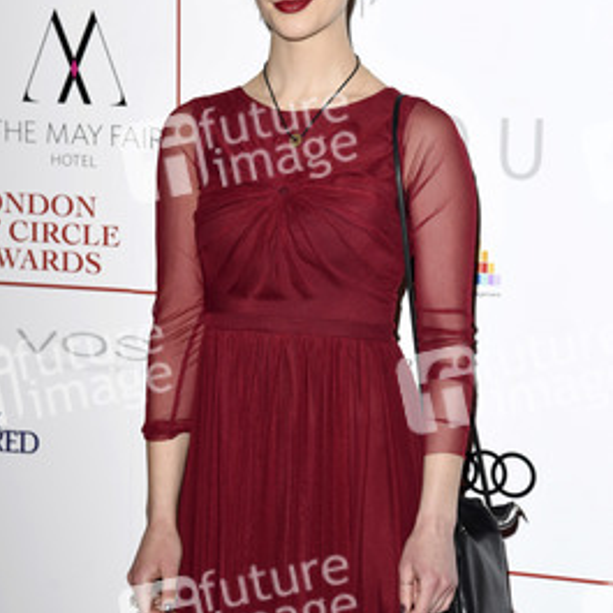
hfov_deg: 14.3
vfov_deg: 14.3
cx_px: 306
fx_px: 2444
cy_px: 264
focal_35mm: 122
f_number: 5.6
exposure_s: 1/250
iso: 1000
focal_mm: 95
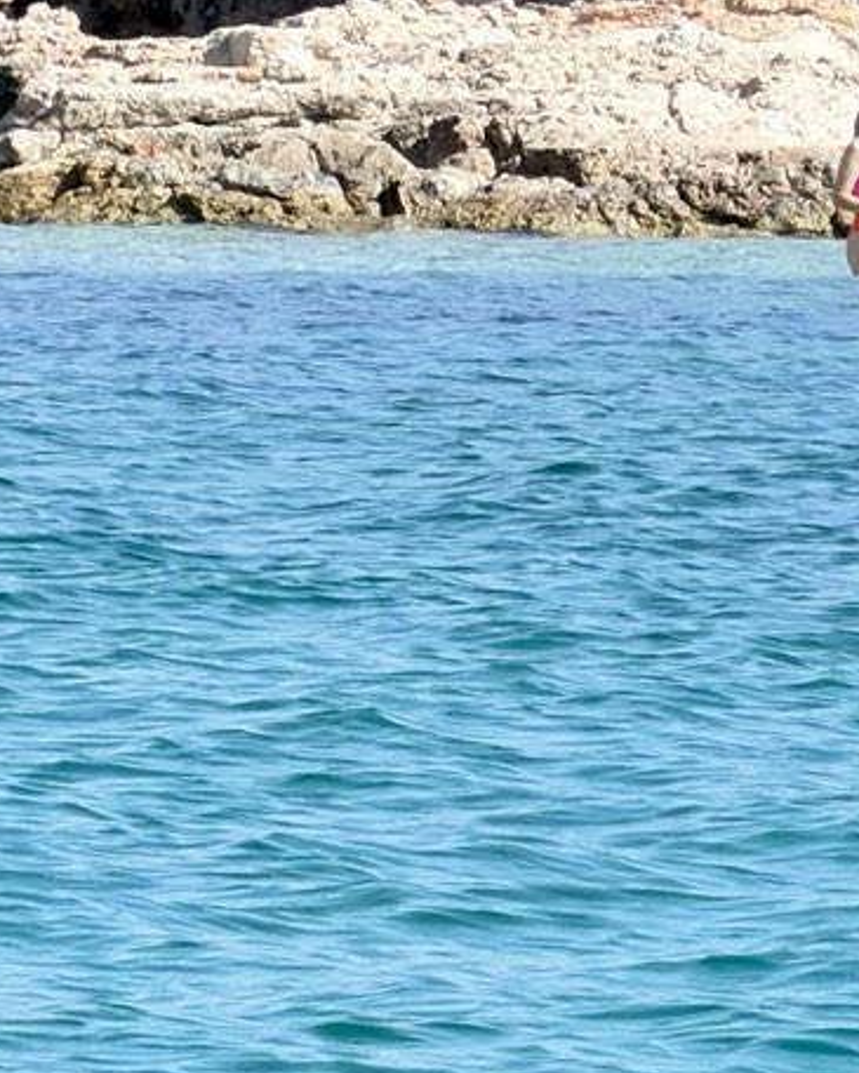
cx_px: 1010
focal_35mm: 599
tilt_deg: +0.1
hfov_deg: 2.6
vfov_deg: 3.2
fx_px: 19029
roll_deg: +0.2
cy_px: -89
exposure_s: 1/639
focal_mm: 16.89
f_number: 2.8
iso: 32
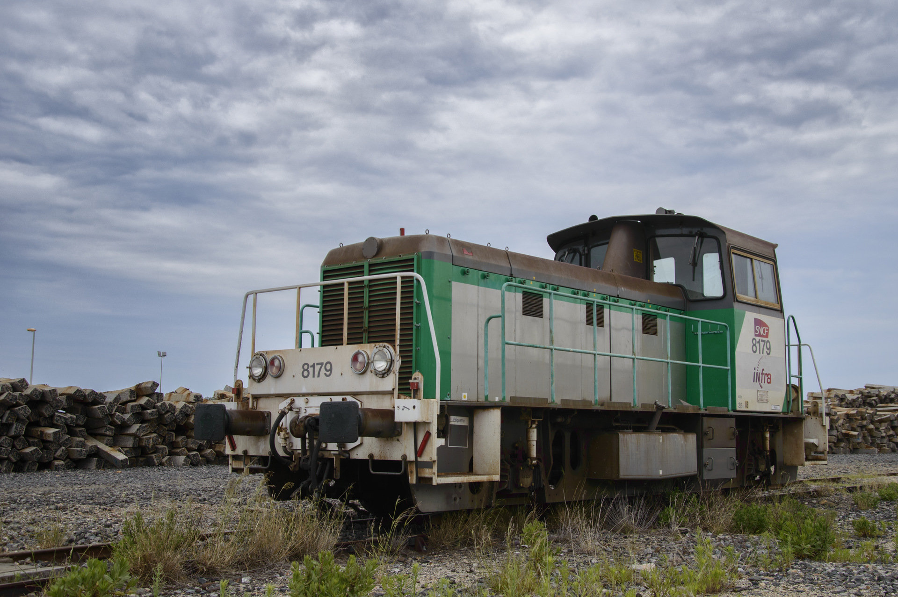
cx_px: 449
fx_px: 972
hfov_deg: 49.6
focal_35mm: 39
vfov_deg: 34.2
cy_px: 298
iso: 100
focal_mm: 26
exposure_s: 1/250
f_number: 6.3
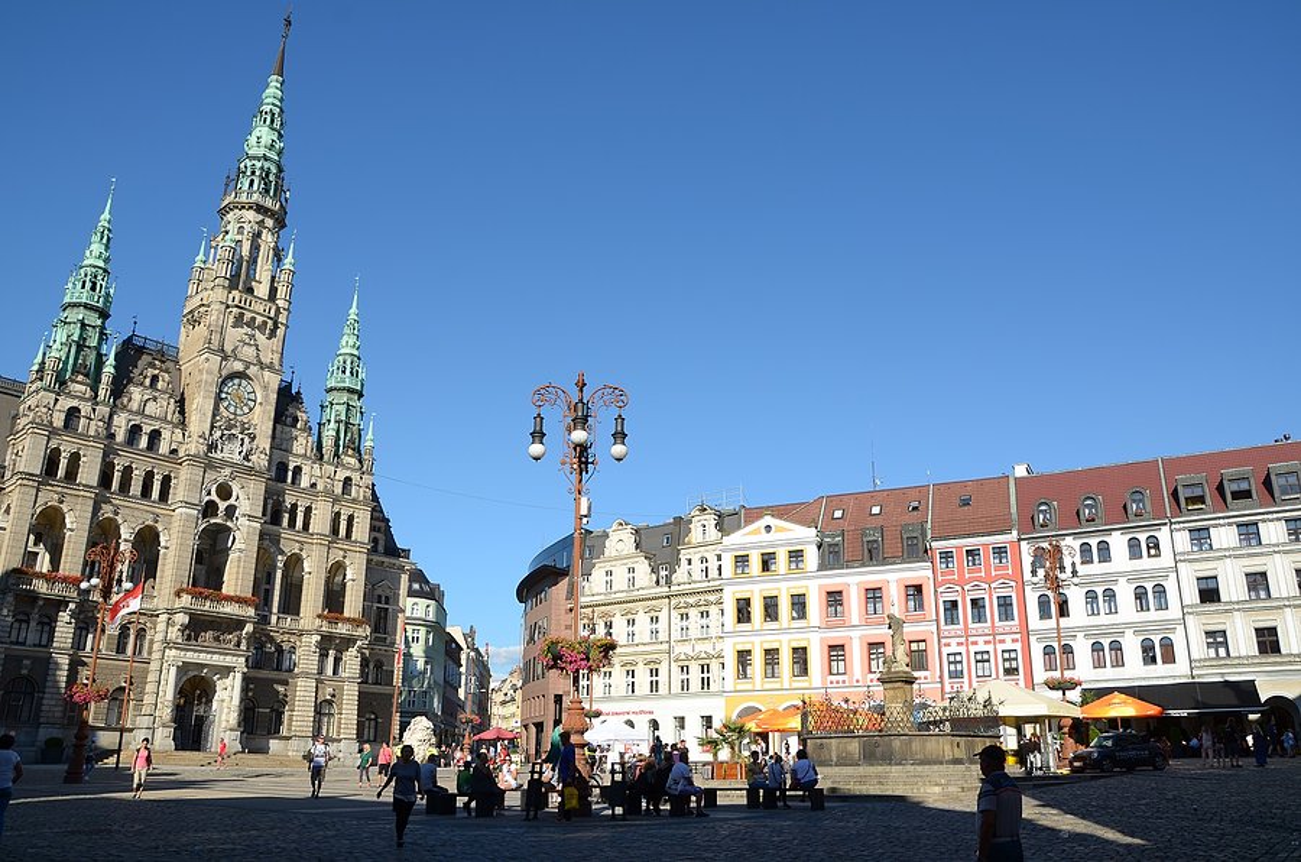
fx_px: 974
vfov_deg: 47.7
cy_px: 431
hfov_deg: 67.5
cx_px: 650
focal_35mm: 27
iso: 100
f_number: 8
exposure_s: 1/250
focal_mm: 18
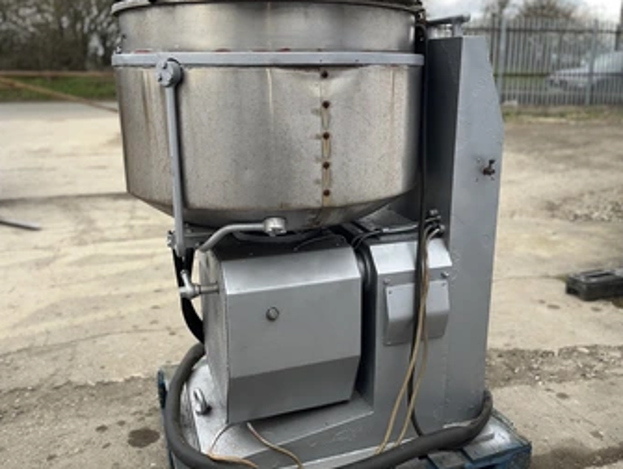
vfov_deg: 45.5
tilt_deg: -14.5
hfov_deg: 58.3
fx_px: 559
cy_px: 214
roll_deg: -0.5
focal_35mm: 31
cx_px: 322
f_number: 1.6
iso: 32
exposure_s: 1/1056
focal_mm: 5.1
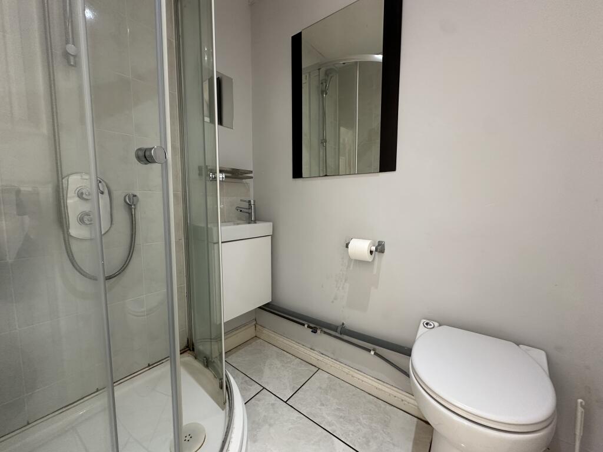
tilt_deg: -4.4
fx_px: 244
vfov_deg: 85.7
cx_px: 302
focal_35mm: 14
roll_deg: +0.5
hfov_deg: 102.1
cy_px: 226
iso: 200
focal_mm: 2.22
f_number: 2.2
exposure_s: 1/99
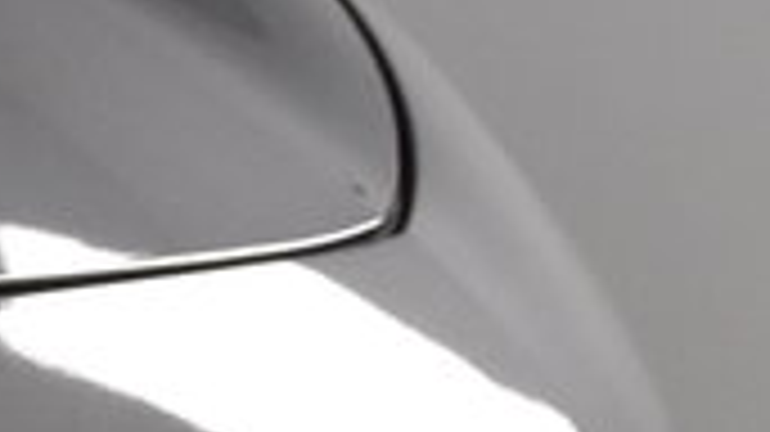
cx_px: -1945
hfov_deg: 5.8
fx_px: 6735
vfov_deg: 3.5
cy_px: 1582
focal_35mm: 330
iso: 1600
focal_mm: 28
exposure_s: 1/160
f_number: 6.3
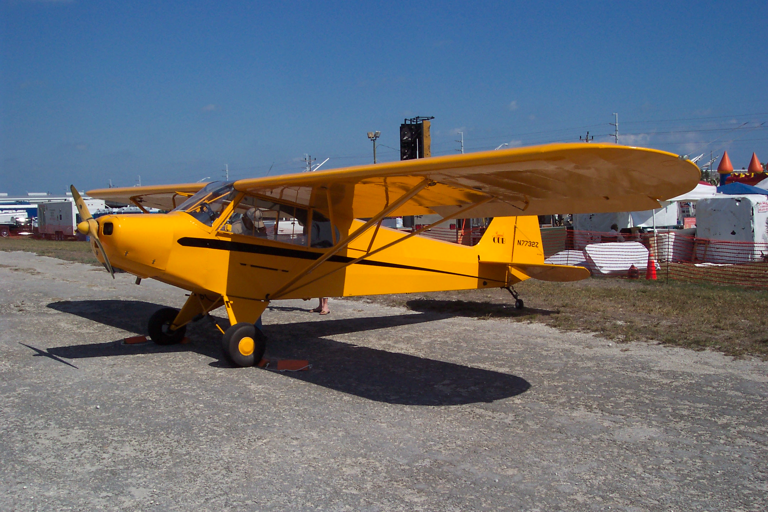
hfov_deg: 50.7
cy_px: 256
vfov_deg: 35.1
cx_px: 384
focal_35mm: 38
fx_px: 811
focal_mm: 8
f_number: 4.8
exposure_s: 1/1000
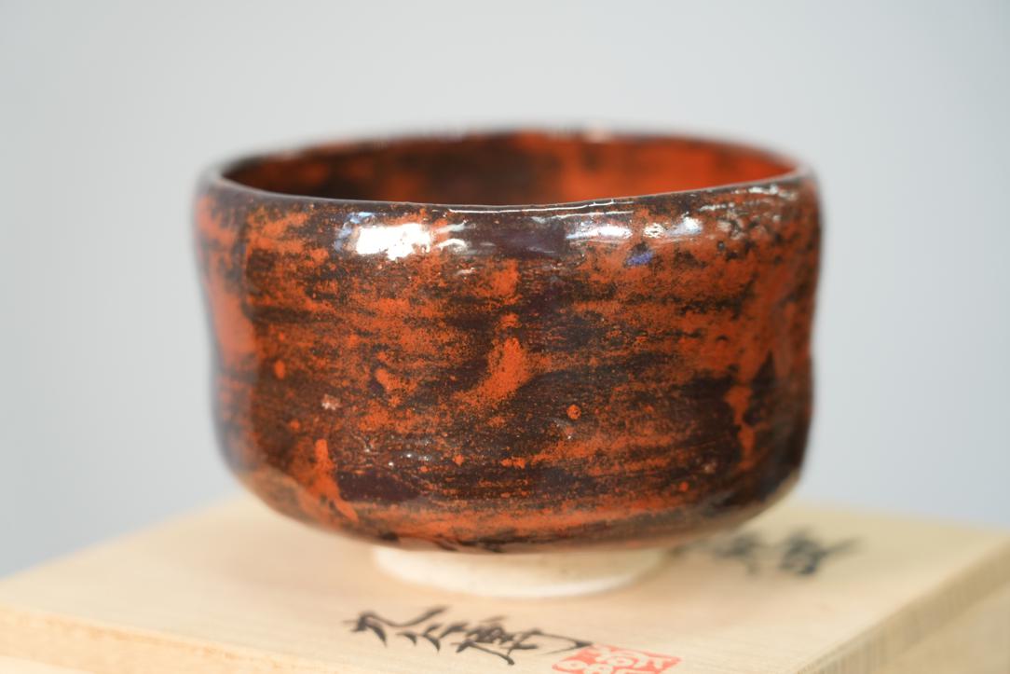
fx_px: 2946
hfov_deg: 19.5
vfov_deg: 13.0
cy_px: 337
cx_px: 505
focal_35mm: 105
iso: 1600
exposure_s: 1/125
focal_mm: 105
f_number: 4
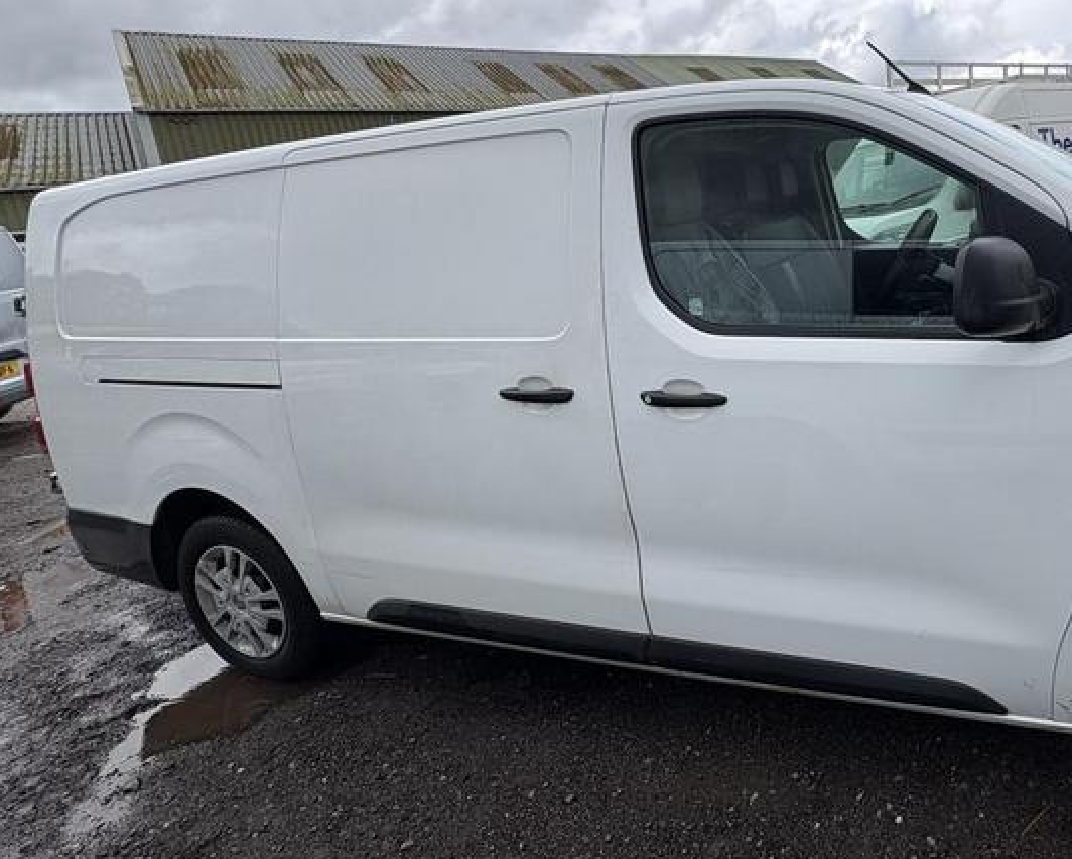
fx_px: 730
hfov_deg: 67.0
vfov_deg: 60.1
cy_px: 321
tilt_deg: -5.7
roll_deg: +9.5
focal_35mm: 23
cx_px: 830
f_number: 2.2
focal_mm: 2.22
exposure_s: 1/1256
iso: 50
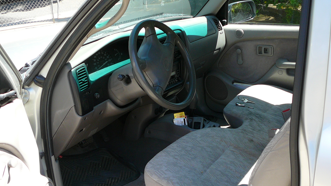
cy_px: 116
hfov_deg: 43.5
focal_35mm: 47
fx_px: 412
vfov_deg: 25.4
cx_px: 196
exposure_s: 1/200
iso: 80
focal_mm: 5.2
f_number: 2.8
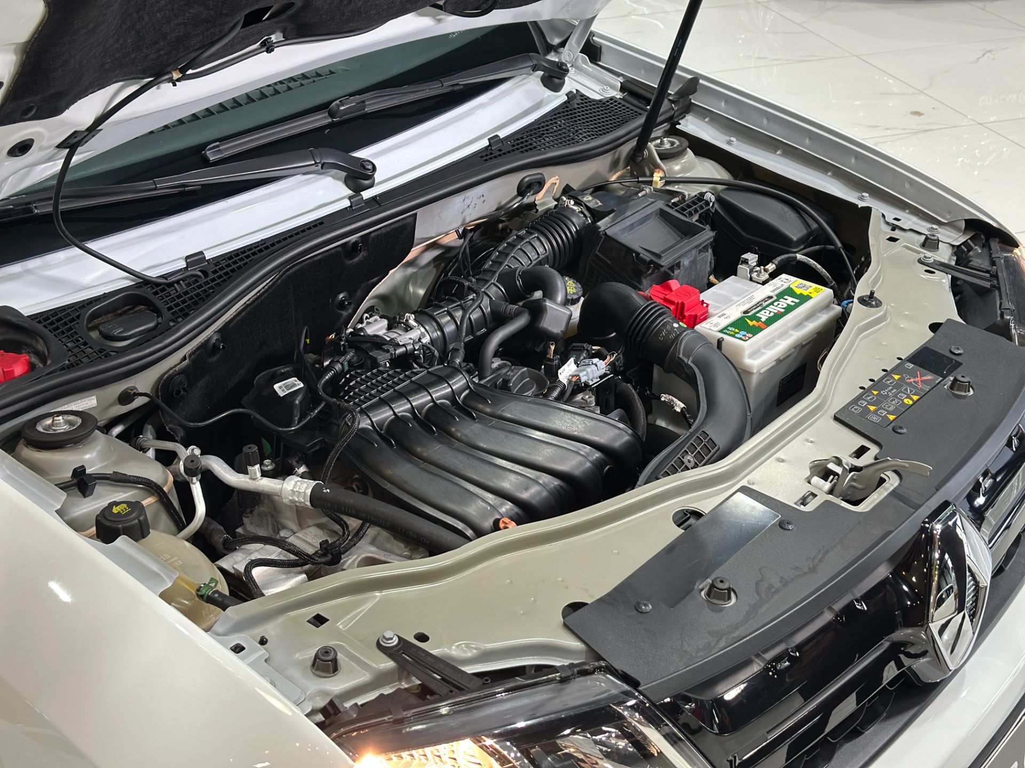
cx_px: 512
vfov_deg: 30.3
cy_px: 384
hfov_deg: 39.7
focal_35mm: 48
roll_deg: +0.2
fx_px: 1421
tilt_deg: -29.7
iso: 250
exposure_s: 1/60
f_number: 1.78
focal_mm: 6.86
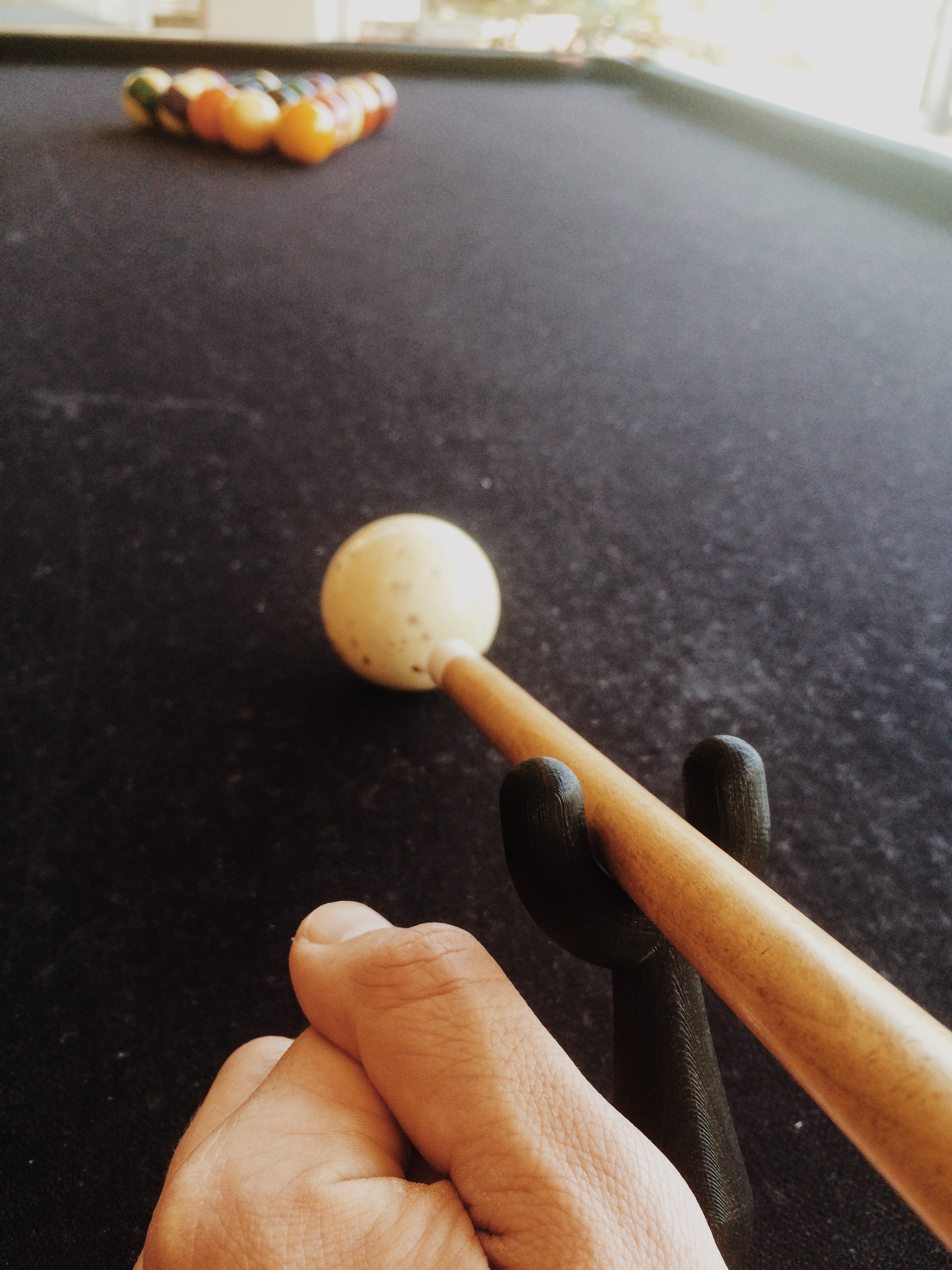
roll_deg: -1.8
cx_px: 476
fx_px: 1063
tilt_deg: -32.6
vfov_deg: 61.7
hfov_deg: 48.2
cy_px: 635
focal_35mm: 29
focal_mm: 4.15
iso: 40
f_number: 2.2
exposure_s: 1/60
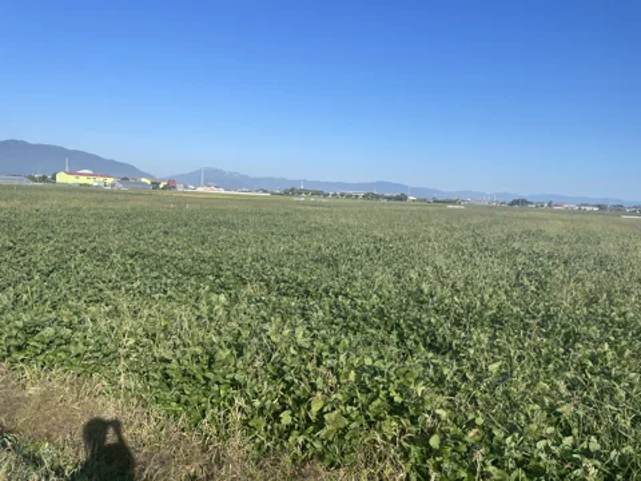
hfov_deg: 67.3
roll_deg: -0.2
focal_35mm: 26
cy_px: 240
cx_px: 320
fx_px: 481
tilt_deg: -5.3
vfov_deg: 53.1
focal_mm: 4.2
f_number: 1.6
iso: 32
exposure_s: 1/2681
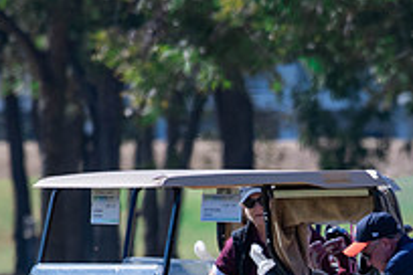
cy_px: 292
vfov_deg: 0.9
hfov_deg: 1.4
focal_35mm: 1448
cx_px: 464
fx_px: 16610
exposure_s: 1/1600
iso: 400
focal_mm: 340
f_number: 5.6
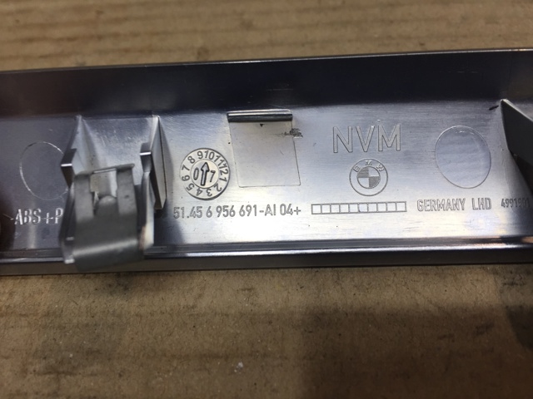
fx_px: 447
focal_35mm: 29
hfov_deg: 61.7
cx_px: 266
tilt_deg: -52.1
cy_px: 200
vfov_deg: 48.2
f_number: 2.2
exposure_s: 1/100
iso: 40
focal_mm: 4.15
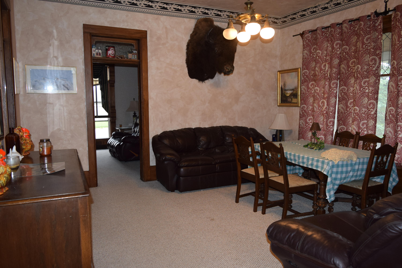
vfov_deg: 47.9
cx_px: 201
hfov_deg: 67.4
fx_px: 302
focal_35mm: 27
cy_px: 134
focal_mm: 18
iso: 800
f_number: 4.5
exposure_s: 1/80
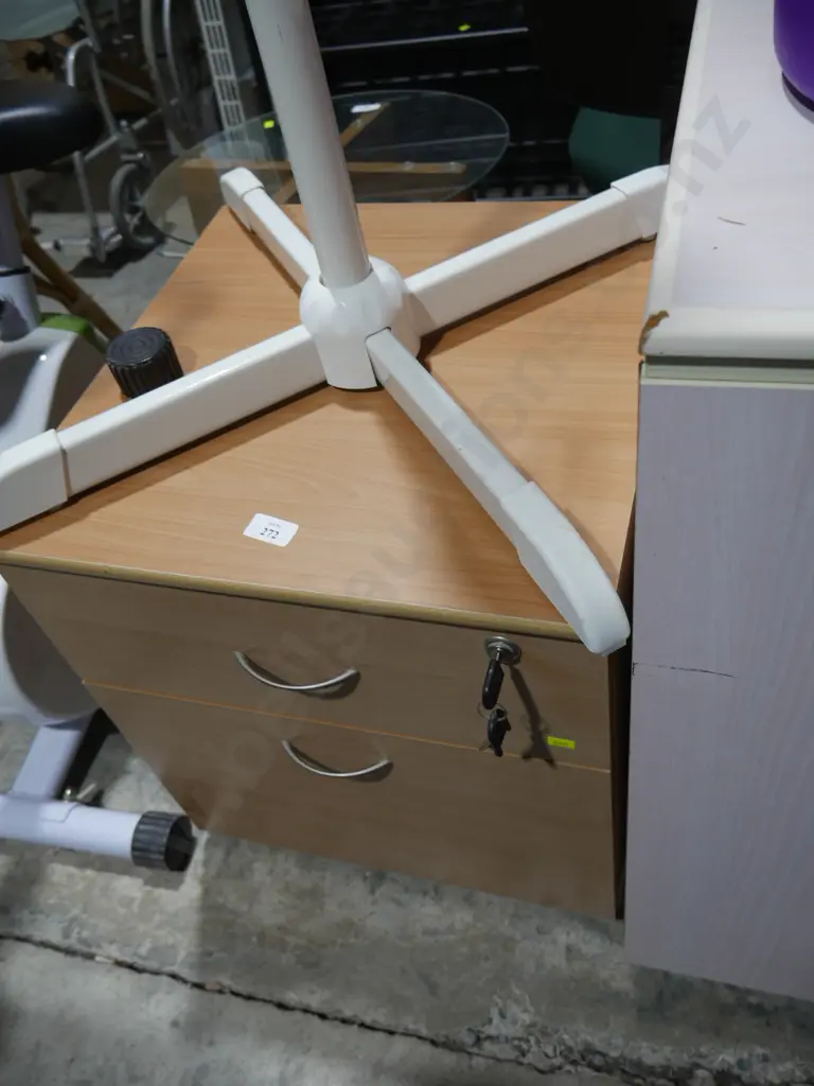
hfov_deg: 49.7
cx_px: 407
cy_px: 543
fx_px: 878
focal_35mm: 28
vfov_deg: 63.4
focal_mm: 14
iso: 200
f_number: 3.5
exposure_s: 1/100
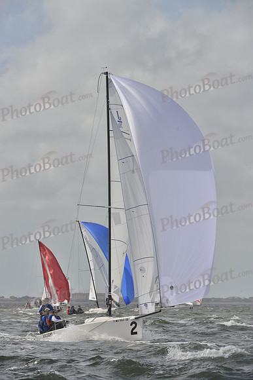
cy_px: 190
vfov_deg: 10.3
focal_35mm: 200
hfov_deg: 6.9
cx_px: 126
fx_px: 2107
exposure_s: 1/1600
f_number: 9
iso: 400
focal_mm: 200
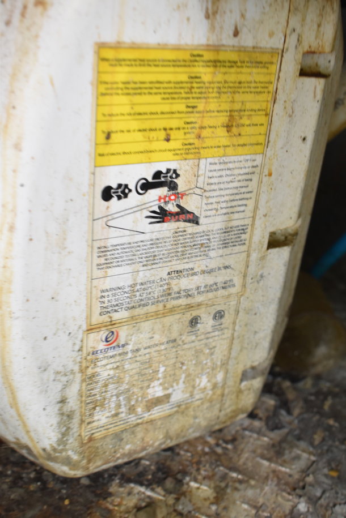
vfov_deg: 49.6
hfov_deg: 34.2
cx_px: 173
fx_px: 562
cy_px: 259
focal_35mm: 39
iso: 800
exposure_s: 1/40
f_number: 4
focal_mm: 26
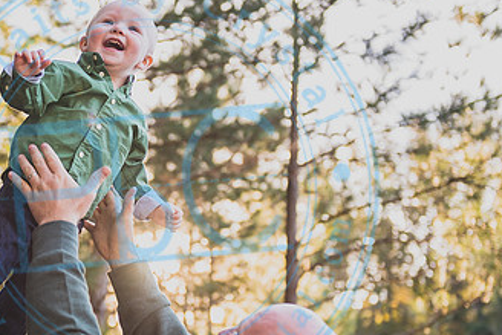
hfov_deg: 23.7
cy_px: 190
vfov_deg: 16.1
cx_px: 133
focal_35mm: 85
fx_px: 1186
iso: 200
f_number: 2.8
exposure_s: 1/200
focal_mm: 48
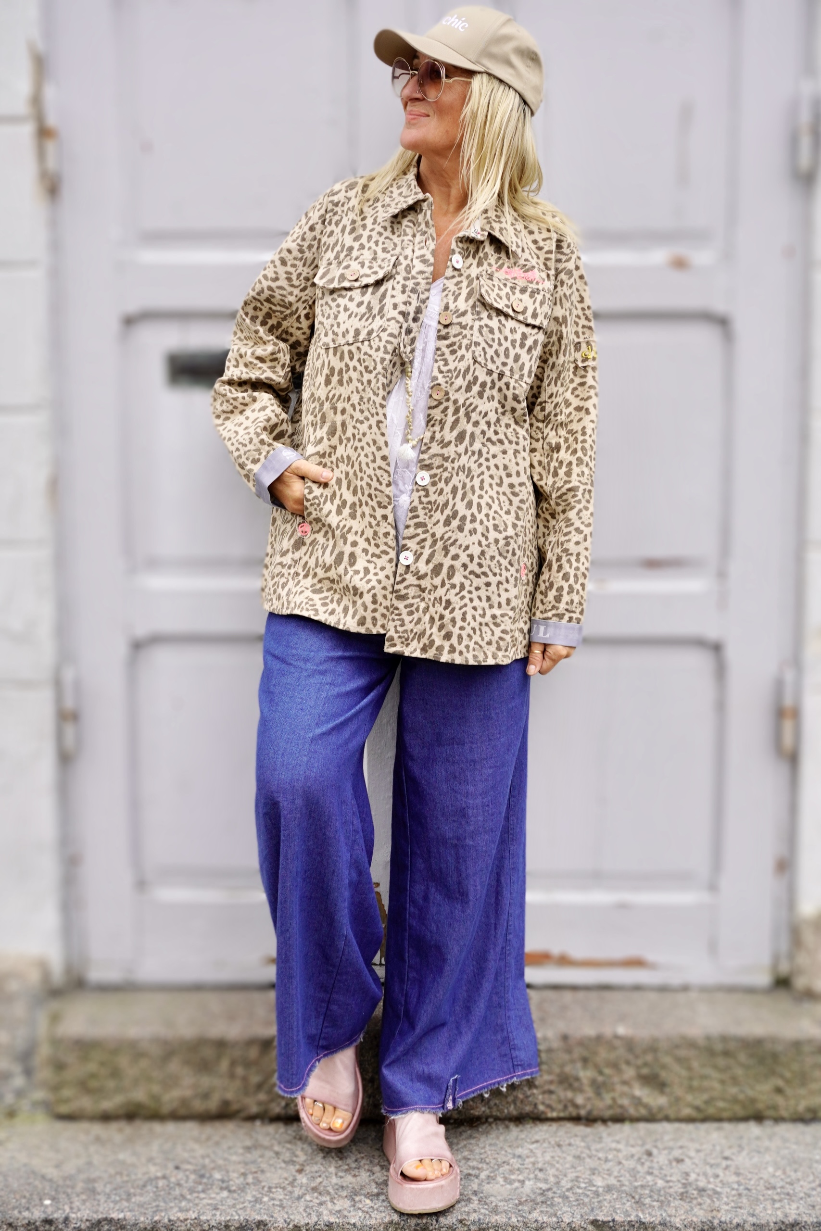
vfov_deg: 49.6
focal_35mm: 39
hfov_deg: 34.2
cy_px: 616
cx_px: 410
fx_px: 1334
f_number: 5
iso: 100
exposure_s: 1/100
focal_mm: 26
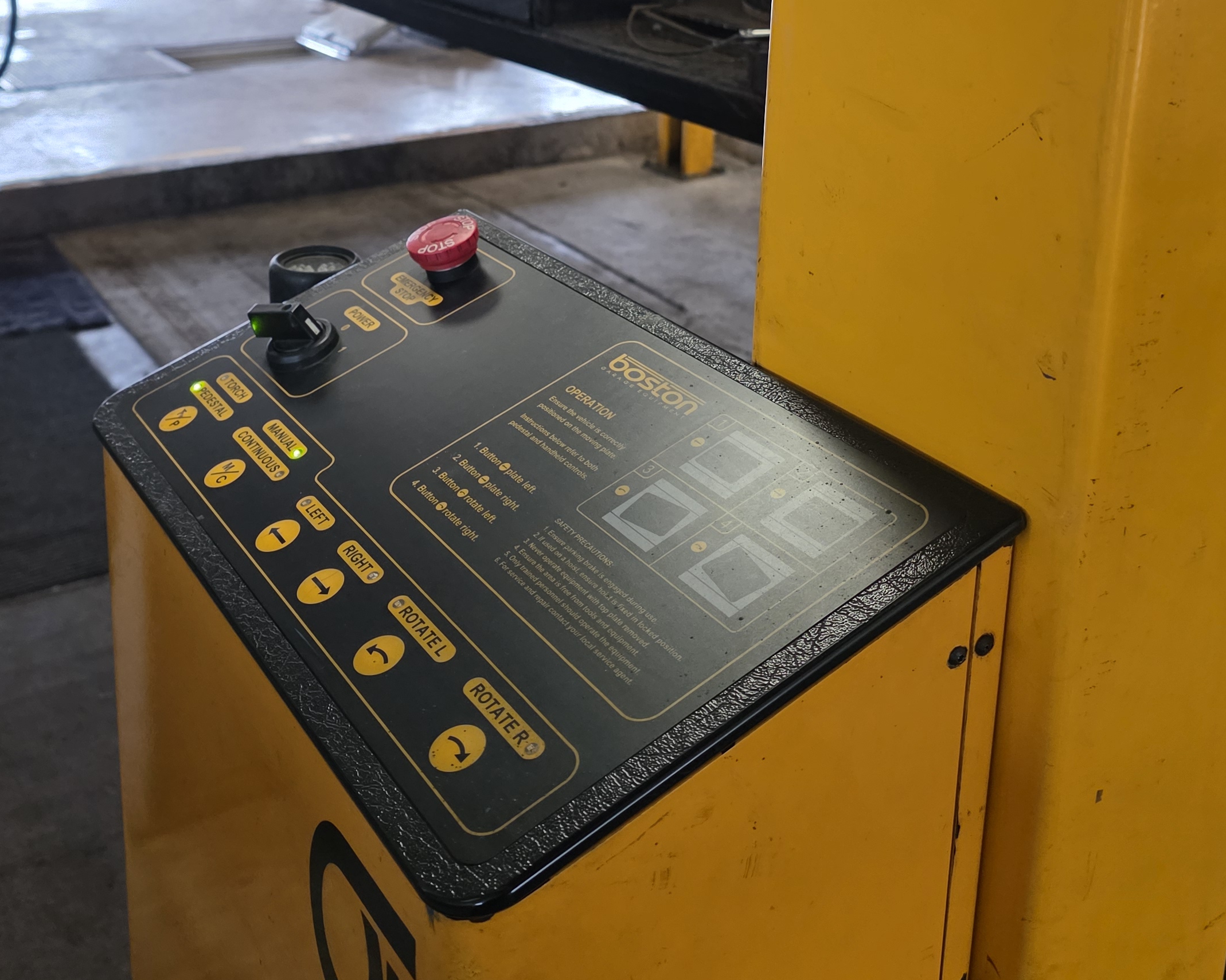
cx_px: 464
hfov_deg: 43.5
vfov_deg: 34.3
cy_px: 160
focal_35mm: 42
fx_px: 1524
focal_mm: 6.3
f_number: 1.7
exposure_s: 1/100
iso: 640
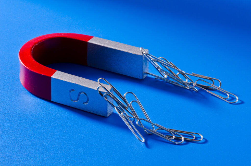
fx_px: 1096
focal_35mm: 158
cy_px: 83
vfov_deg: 8.7
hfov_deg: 13.1
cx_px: 126
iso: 100
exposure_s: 1/125
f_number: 22
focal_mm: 105
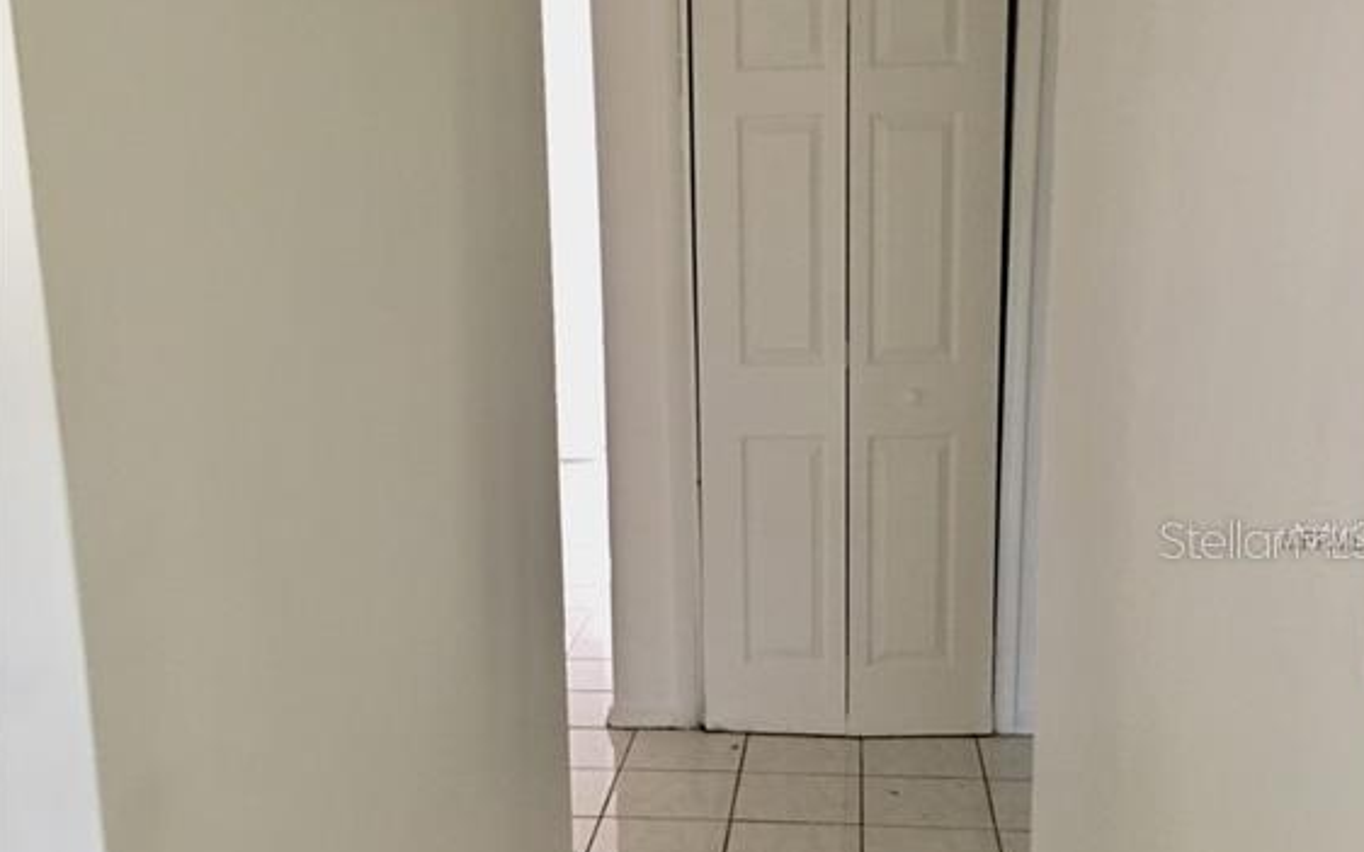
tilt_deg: -13.2
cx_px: 689
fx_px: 1561
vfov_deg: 30.4
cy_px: 539
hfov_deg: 47.2
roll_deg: +0.7
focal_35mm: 42
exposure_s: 1/15
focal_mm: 4.15
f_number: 2.2
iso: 100
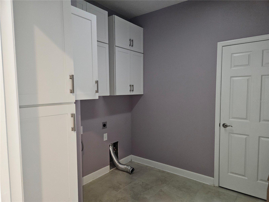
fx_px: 179
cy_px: 101
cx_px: 134
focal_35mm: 23
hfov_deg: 73.9
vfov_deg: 58.9
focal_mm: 5.4
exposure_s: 1/24
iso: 640
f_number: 1.8
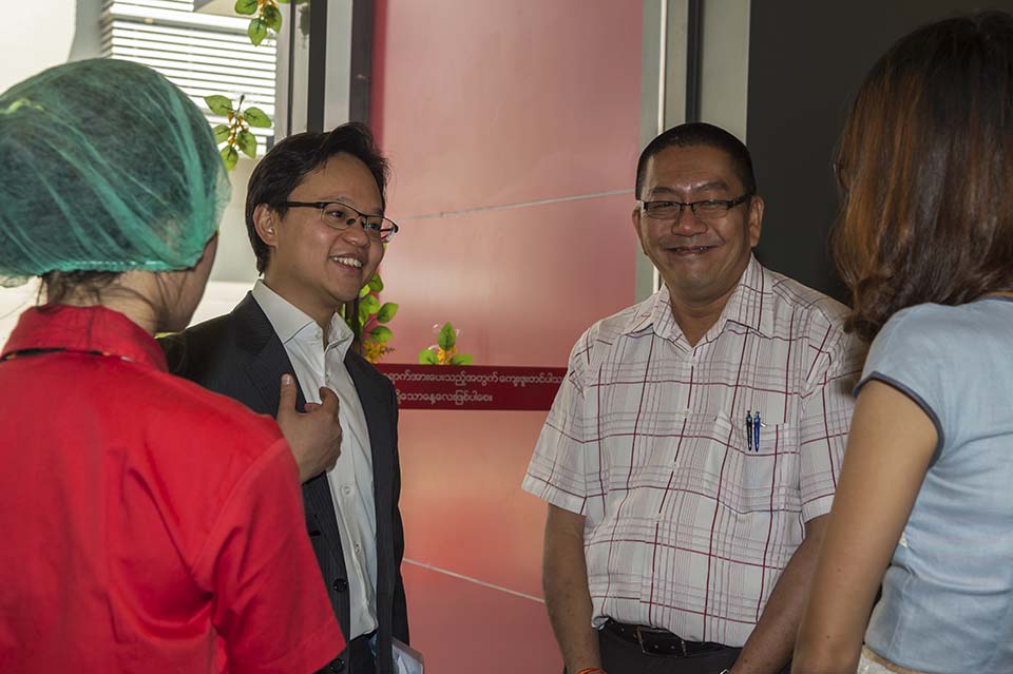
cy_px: 337
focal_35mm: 52
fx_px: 1462
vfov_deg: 26.0
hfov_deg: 38.2
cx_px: 506
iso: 200
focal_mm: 52
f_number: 8
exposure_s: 1/60
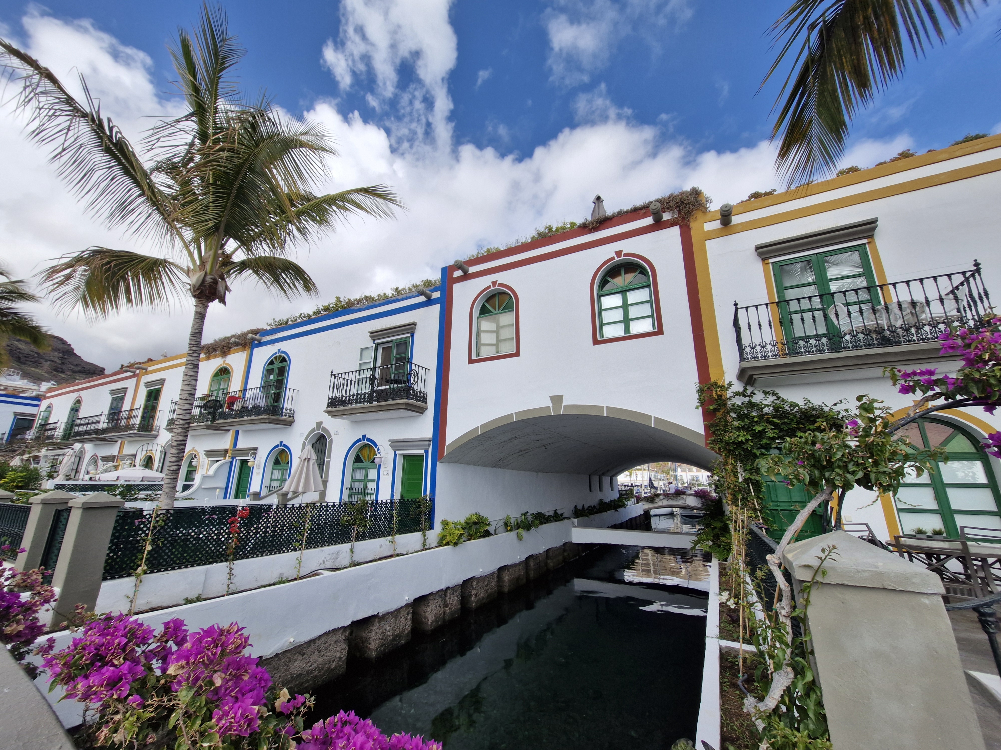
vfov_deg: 89.9
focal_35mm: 13
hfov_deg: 106.2
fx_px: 376
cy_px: 375
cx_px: 500
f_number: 2.2
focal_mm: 1.74
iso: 50
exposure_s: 1/1544
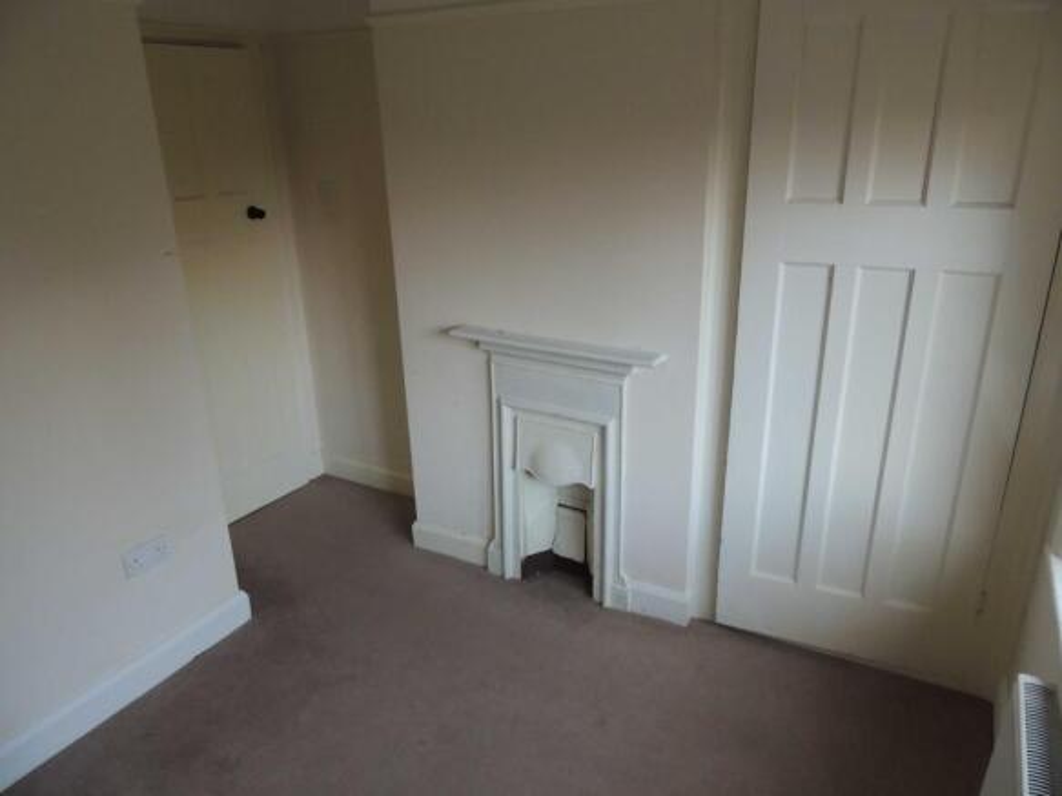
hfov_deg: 71.6
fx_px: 736
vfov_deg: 56.8
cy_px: 398
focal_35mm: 24
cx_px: 531
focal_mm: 4.3
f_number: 3
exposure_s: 1/30
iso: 360
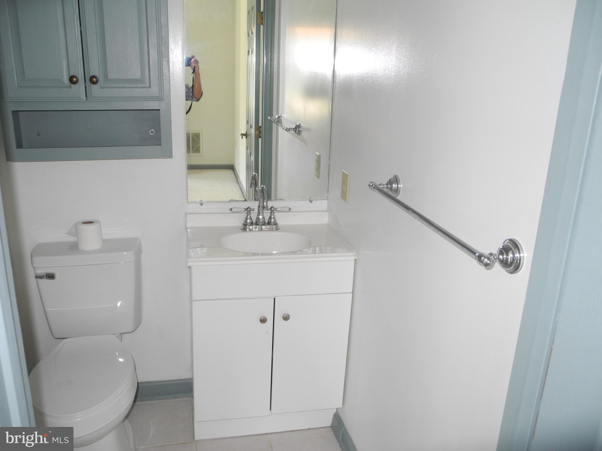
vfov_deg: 49.7
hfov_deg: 63.4
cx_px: 301
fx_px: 487
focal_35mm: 28
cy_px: 226
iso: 200
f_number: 2.8
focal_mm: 6
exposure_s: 1/34.4
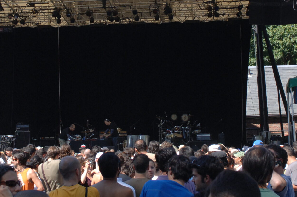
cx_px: 114
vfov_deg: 14.1
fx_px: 791
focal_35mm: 96
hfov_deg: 21.2
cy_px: 16
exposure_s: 1/320
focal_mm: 31
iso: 400
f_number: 8
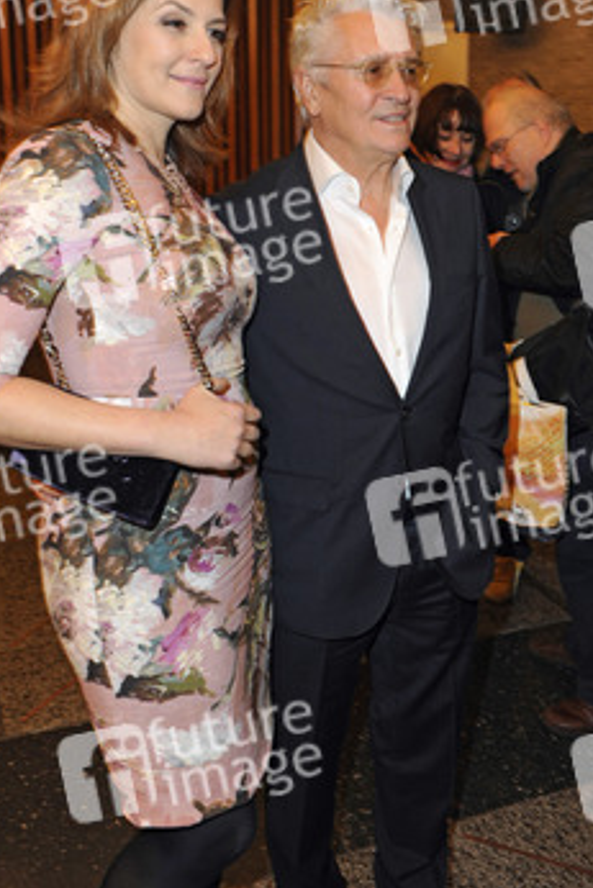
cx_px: 266
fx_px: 913
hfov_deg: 35.9
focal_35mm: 37
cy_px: 377
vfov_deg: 51.7
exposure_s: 1/25
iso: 1000
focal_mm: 32
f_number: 4.5
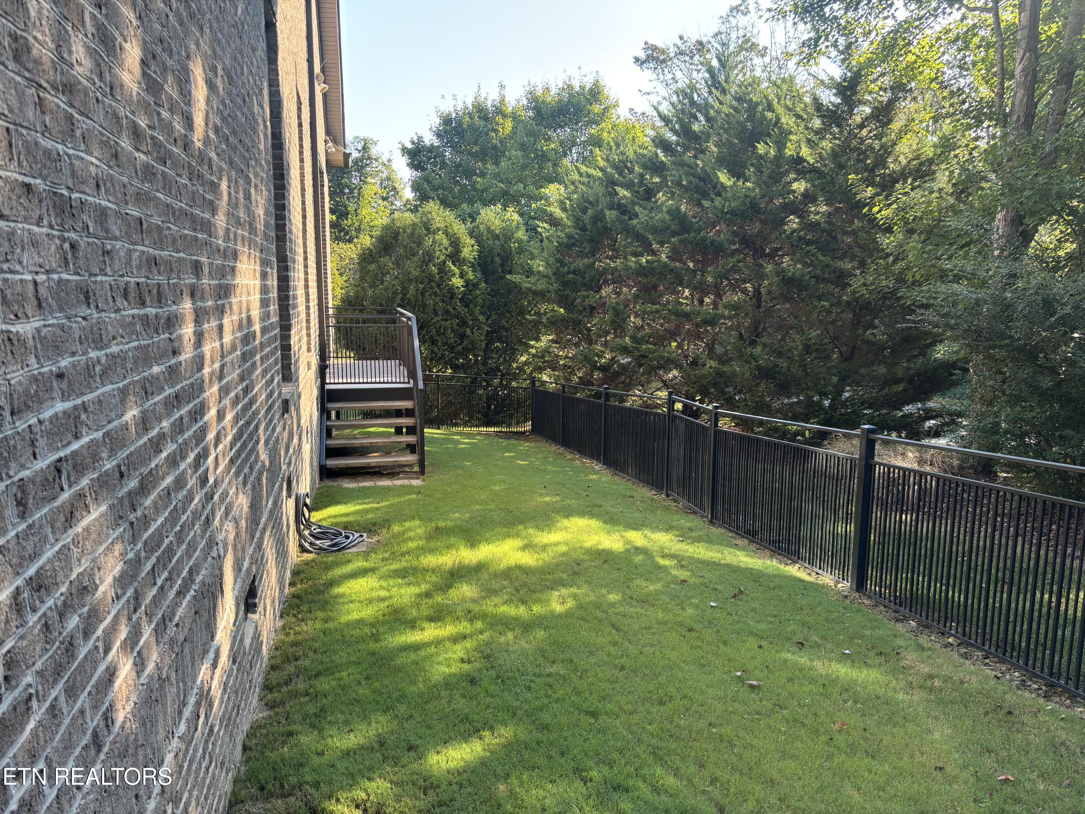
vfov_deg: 53.1
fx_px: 815
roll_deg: -0.8
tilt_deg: -8.7
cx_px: 542
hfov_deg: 67.3
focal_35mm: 26
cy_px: 407
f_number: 1.6
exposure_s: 1/223
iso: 40
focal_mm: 5.96
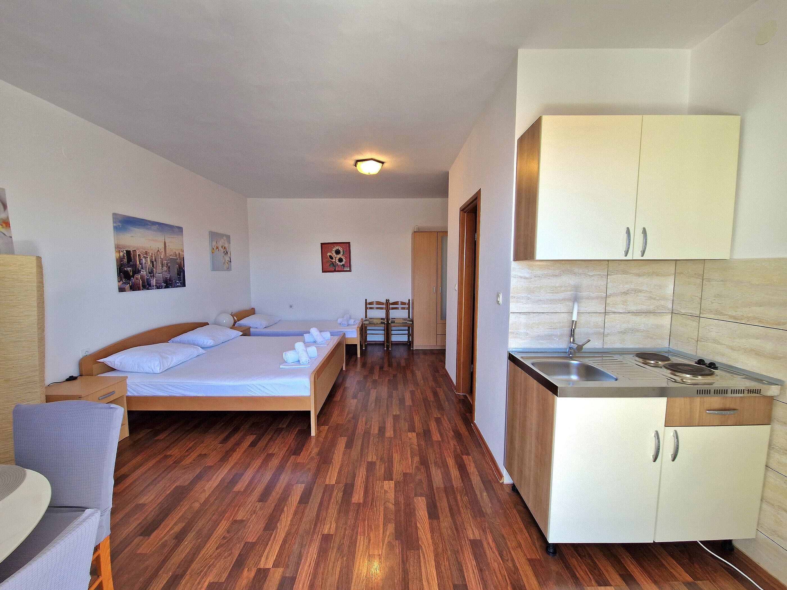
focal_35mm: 13
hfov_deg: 106.2
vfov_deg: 89.9
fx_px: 296
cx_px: 394
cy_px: 295
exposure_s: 1/50
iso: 80
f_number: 2.2
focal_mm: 2.2
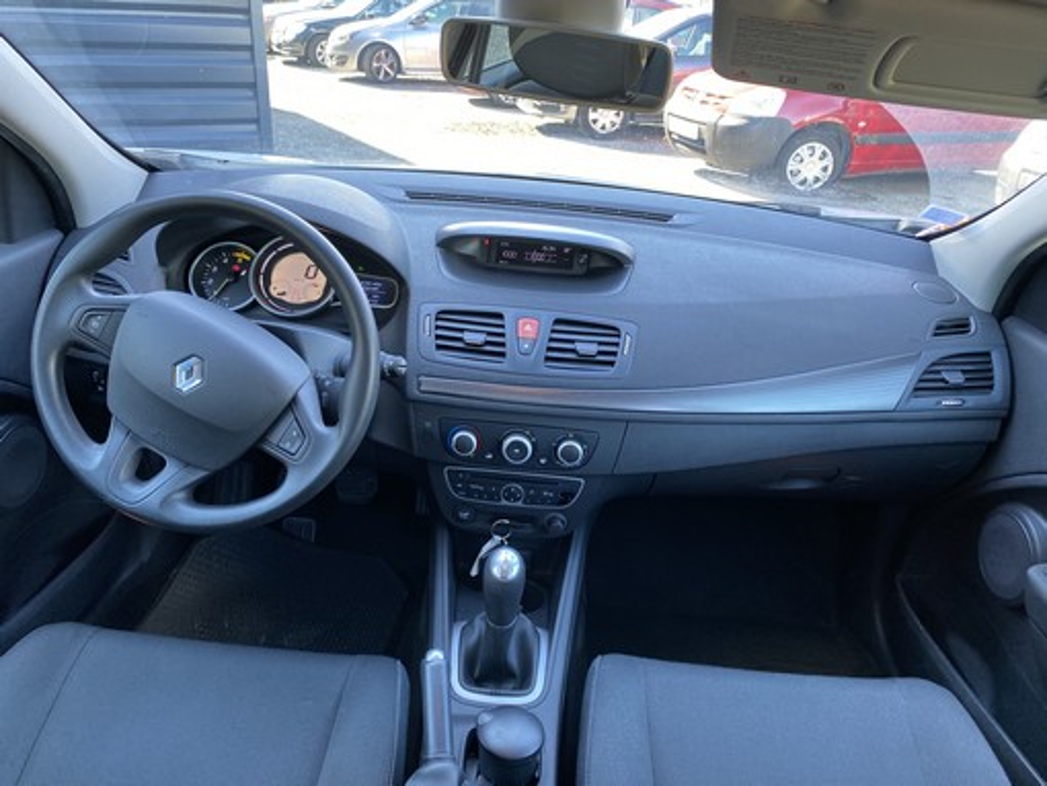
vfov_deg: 53.1
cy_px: 393
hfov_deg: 67.3
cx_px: 524
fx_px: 787
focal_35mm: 26
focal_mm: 4.25
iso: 125
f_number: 1.8
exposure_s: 1/121
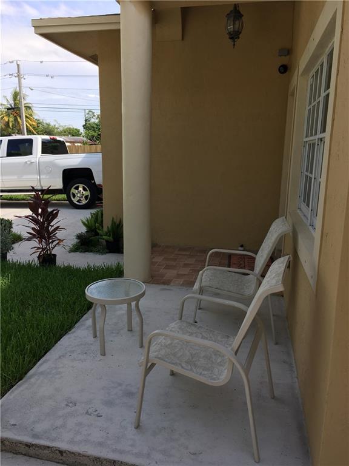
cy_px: 233
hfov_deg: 48.2
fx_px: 390
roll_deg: -0.7
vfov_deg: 61.7
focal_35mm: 29
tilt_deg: -11.0
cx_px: 174
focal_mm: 4.15
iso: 25
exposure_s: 1/458
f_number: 2.2
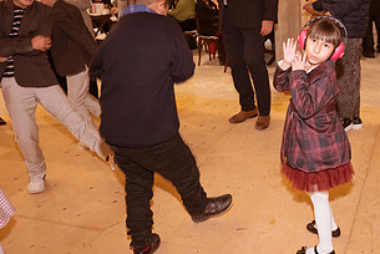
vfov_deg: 34.9
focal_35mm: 38
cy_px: 90
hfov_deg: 47.9
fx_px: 401
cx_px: 303
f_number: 6.3
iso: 3200
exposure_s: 1/50
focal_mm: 20
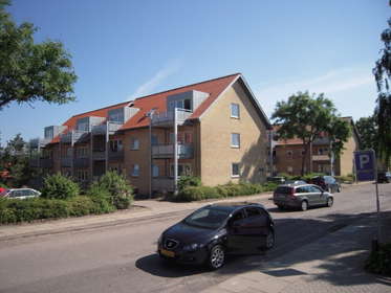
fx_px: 316
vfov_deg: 49.8
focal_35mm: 28
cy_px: 146
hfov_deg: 63.4
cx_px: 196
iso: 100
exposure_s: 1/400
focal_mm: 5
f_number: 5.4
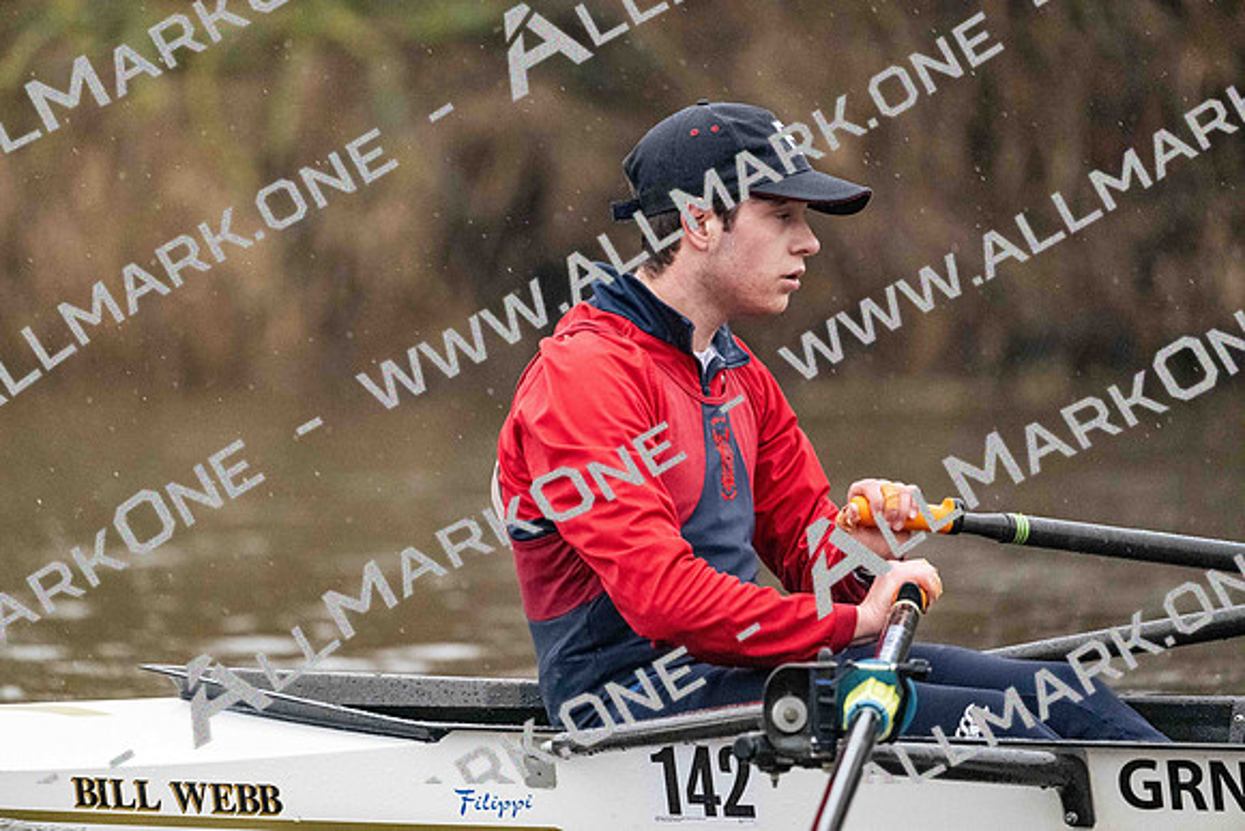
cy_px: 416
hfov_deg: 5.2
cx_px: 622
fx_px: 13836
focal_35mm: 400
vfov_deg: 3.4
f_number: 4.5
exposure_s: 1/1600
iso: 12800
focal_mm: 400
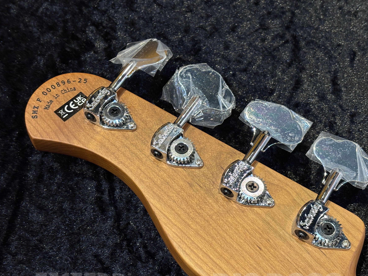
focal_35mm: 60
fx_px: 638
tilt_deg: -63.3
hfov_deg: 32.2
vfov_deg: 24.4
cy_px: 156
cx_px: 190
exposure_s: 1/60
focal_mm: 5.96
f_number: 1.6
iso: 100
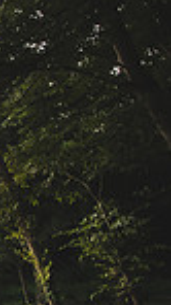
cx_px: -425
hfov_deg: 9.6
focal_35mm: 58
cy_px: 244
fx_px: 469
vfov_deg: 34.9
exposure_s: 1/250
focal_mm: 14
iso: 200
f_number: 2.8
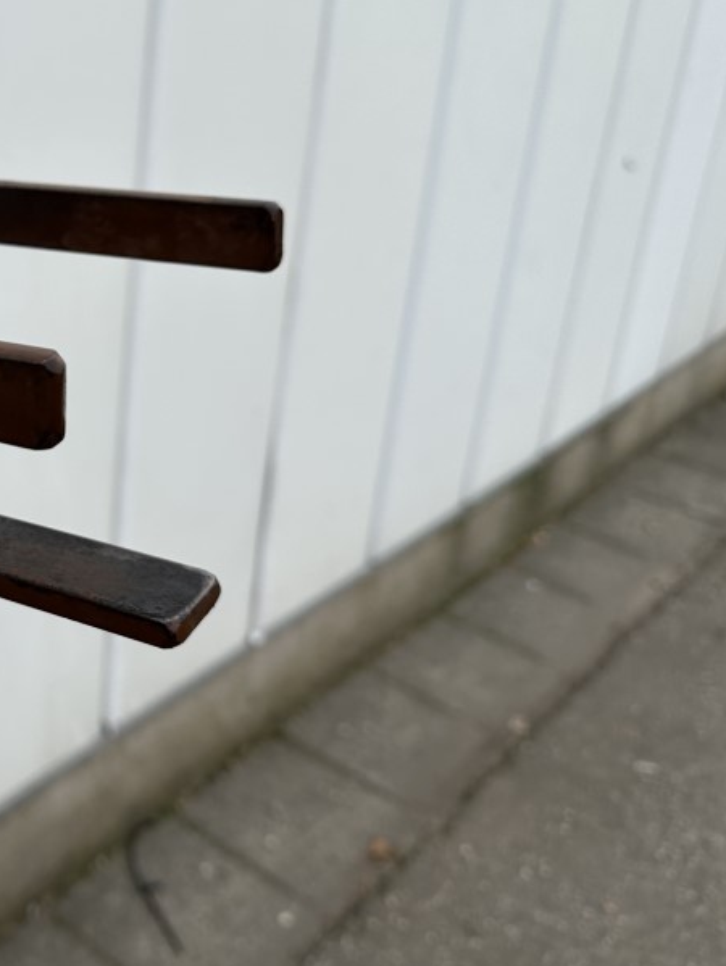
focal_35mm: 41
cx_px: -60
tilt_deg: -22.3
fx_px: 1145
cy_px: 408
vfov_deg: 45.6
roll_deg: -0.3
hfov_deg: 31.5
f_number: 1.78
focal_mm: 6.86
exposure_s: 1/1040
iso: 80
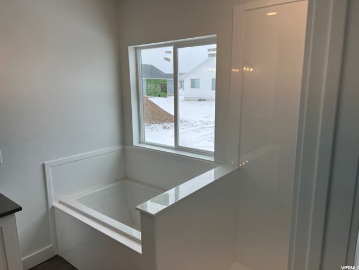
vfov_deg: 53.1
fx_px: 270
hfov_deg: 67.3
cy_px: 135
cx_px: 180
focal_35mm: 26
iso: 50
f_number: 1.5
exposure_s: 1/1344
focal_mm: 5.7
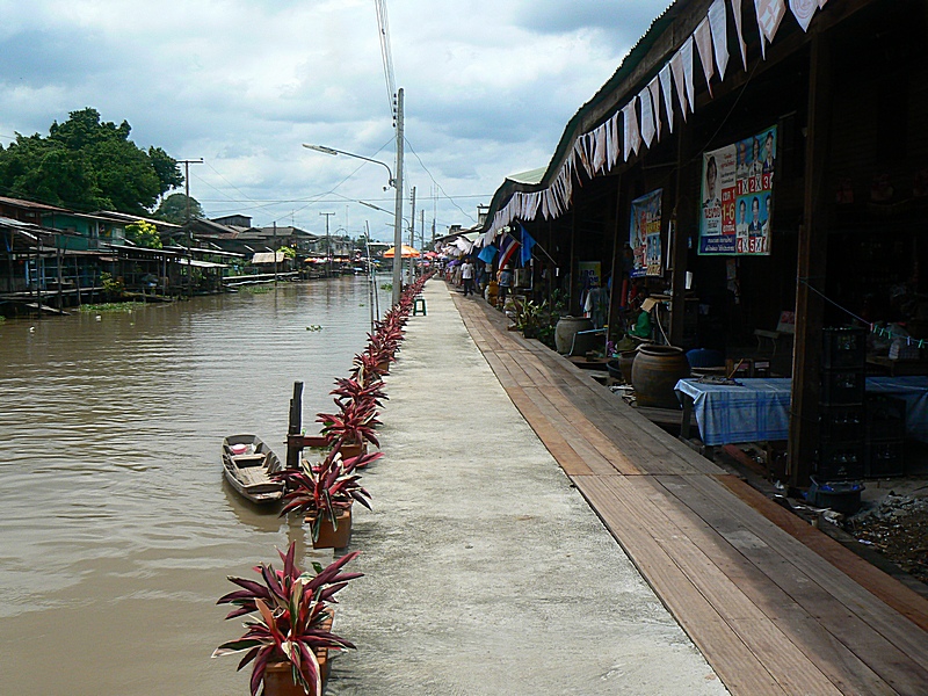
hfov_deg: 51.4
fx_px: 965
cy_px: 348
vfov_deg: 39.7
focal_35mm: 36
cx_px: 464
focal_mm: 6
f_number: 8
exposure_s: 1/500
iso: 100
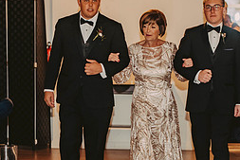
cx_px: 138
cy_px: 65
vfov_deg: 6.5
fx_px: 1407
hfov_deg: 9.7
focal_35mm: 211
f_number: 3.2
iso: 500
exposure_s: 1/60
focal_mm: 92
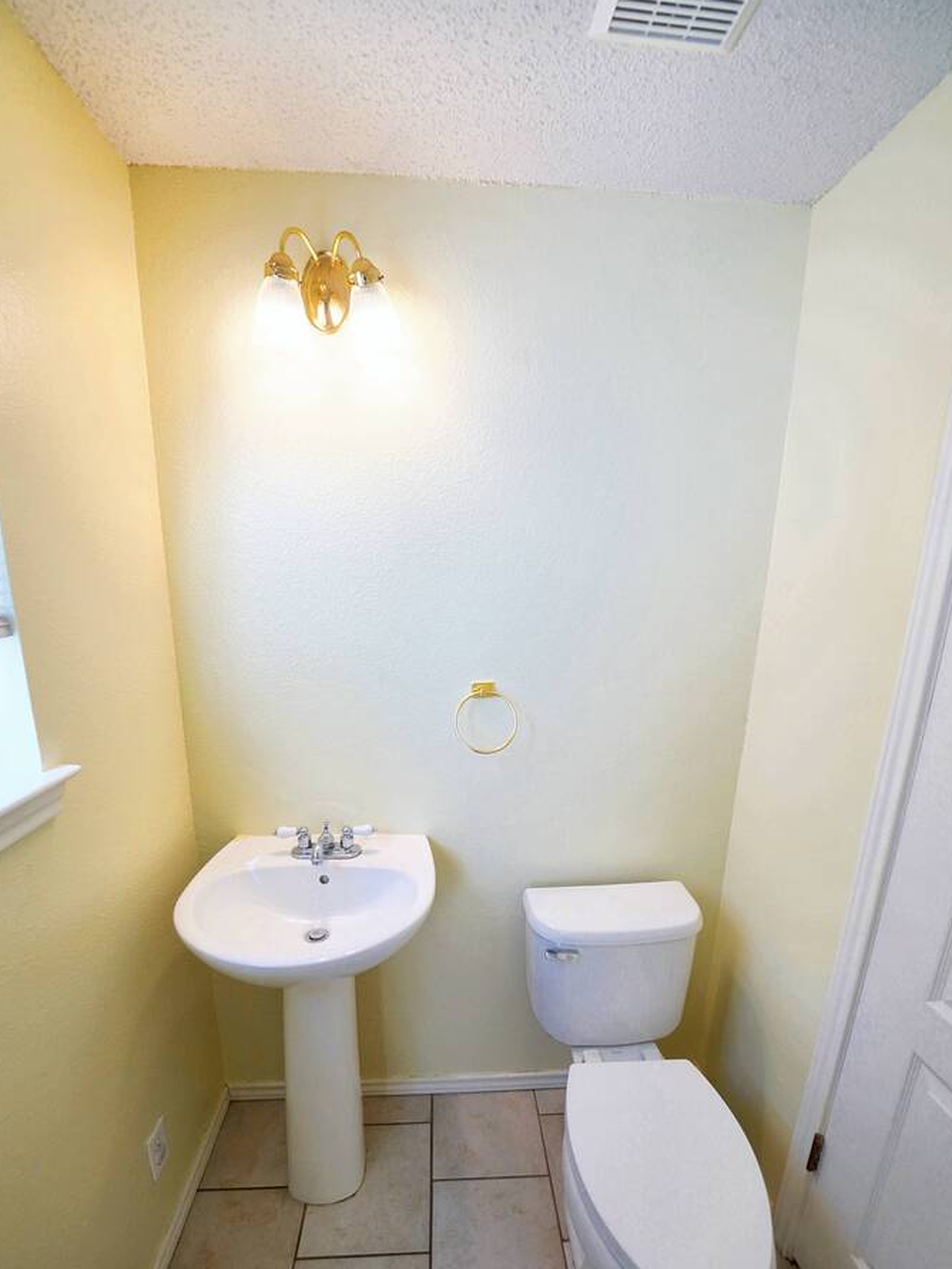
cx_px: 470
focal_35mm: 14
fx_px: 513
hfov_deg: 85.7
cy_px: 719
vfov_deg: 101.5
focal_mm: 12
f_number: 4
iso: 400
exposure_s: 1/160
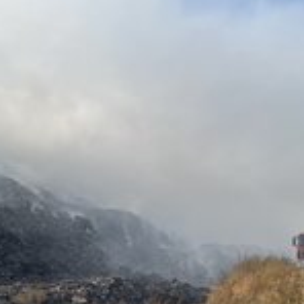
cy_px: 240
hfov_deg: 27.7
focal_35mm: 62
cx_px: 136
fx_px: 616
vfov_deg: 27.2
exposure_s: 1/4292
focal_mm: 4.2
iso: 32
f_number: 1.6
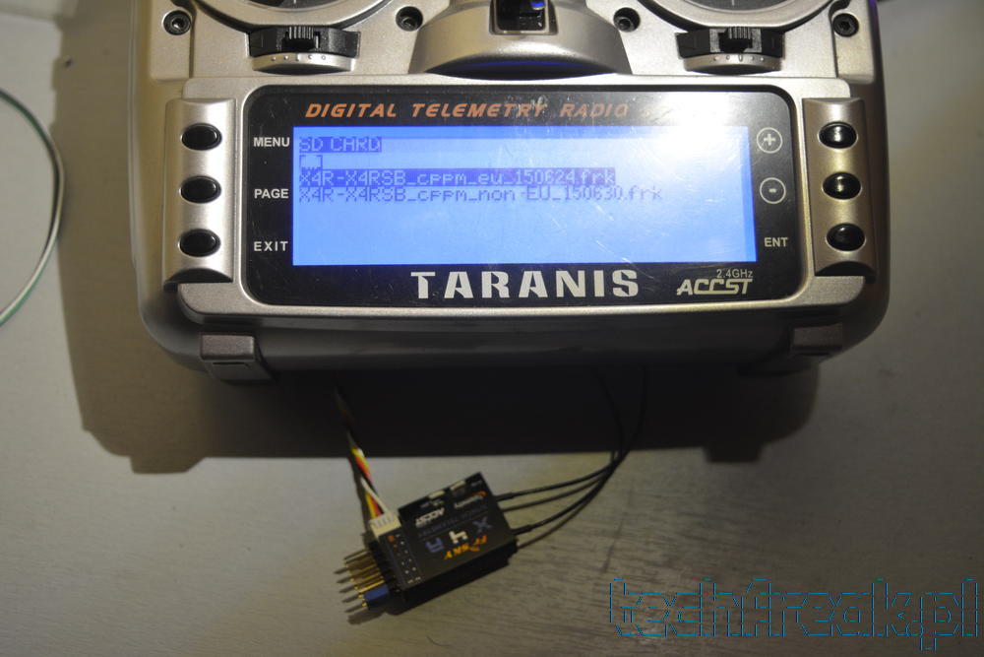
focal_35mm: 46
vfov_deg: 29.0
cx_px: 492
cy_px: 328
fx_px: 1271
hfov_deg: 42.3
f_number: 4.2
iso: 640
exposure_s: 1/60
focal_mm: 31
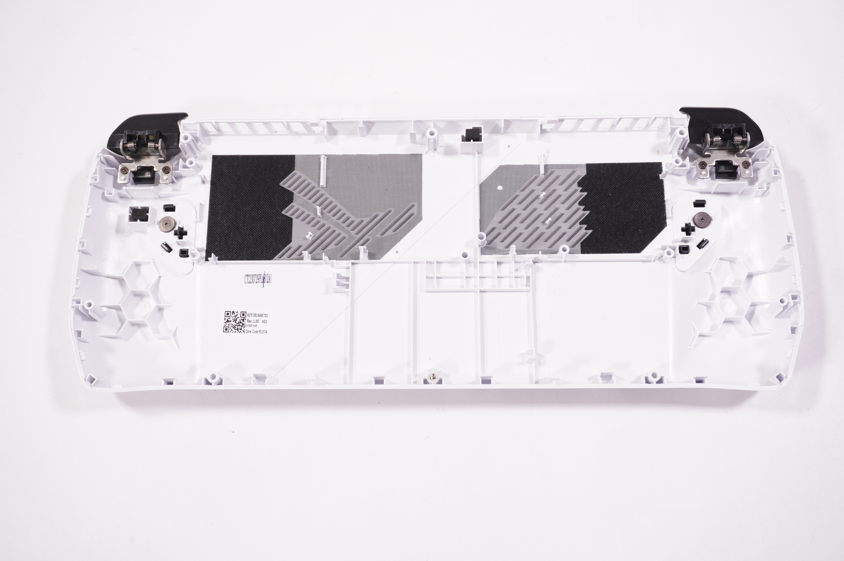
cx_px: 422
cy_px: 280
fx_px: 949
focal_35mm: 40
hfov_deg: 48.0
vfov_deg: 33.0
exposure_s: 1/160
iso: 640
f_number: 5.6
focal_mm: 27
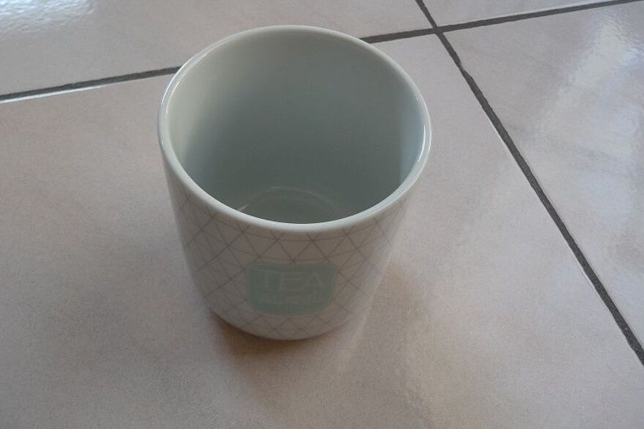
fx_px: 590
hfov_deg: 57.2
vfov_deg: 39.9
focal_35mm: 33
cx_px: 313
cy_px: 192
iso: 100
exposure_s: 1/40
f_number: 3.3
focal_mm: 4.7
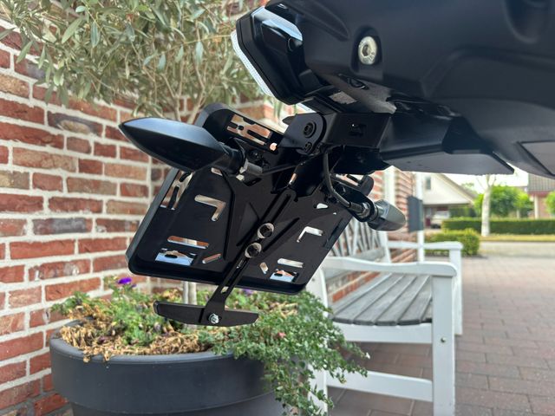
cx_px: 278
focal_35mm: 26
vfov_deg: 53.1
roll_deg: +0.6
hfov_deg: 67.3
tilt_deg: +1.9
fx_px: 417
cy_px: 208
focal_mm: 5.96
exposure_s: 1/121
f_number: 1.6
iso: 50
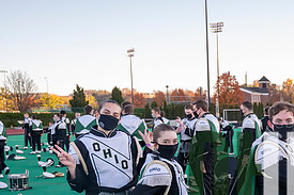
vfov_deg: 22.7
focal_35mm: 58
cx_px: 269
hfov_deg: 32.6
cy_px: 181
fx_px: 473
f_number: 4
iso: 2000
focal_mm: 27.5
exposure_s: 1/2500
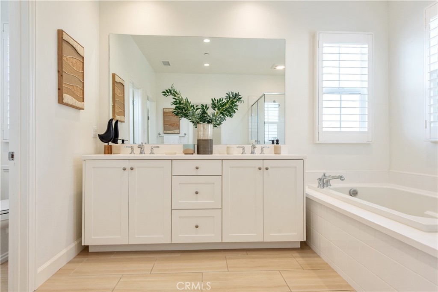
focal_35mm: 21
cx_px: 219
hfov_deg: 81.2
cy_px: 146
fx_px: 256
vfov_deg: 59.5
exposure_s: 1/160
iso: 400
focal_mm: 21
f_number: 6.3
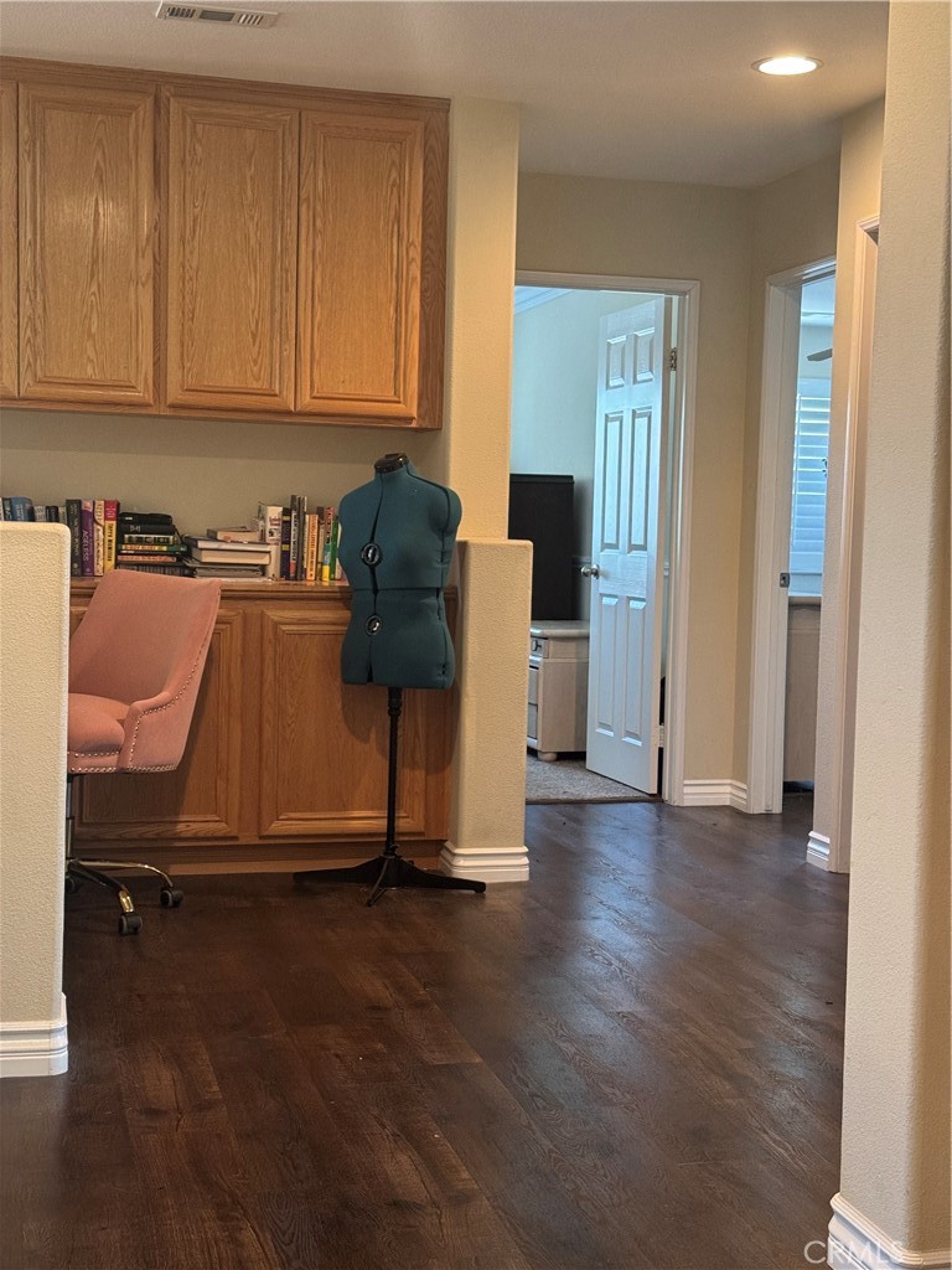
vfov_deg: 39.7
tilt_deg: -3.5
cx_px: 476
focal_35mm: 48
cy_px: 635
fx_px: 1760
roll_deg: -1.2
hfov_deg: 30.3
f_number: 1.78
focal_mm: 6.76
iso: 320
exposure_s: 1/40
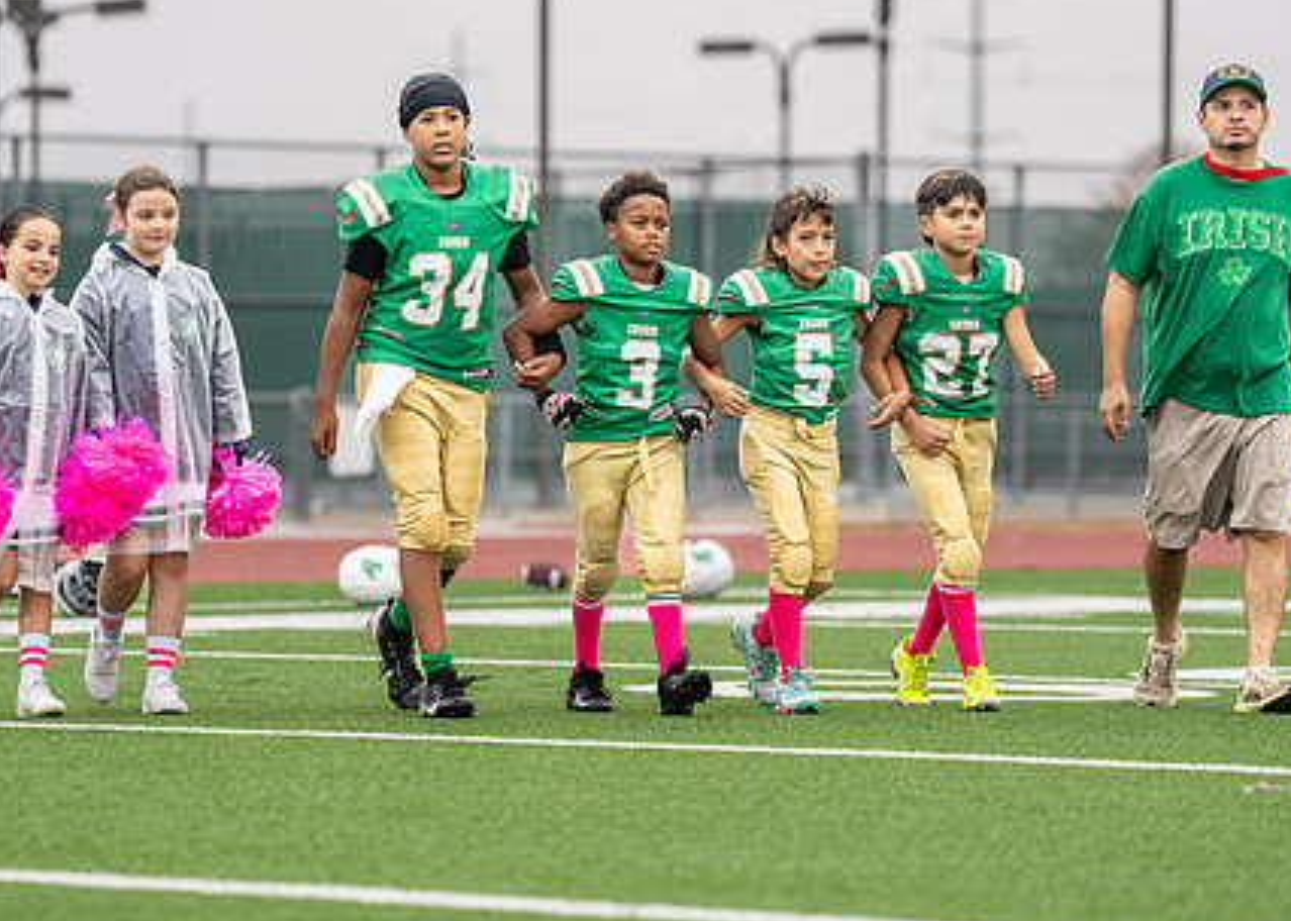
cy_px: 401
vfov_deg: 6.3
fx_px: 8320
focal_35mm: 227
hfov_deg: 8.9
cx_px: 585
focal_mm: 146
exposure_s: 1/500
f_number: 2.8
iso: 200
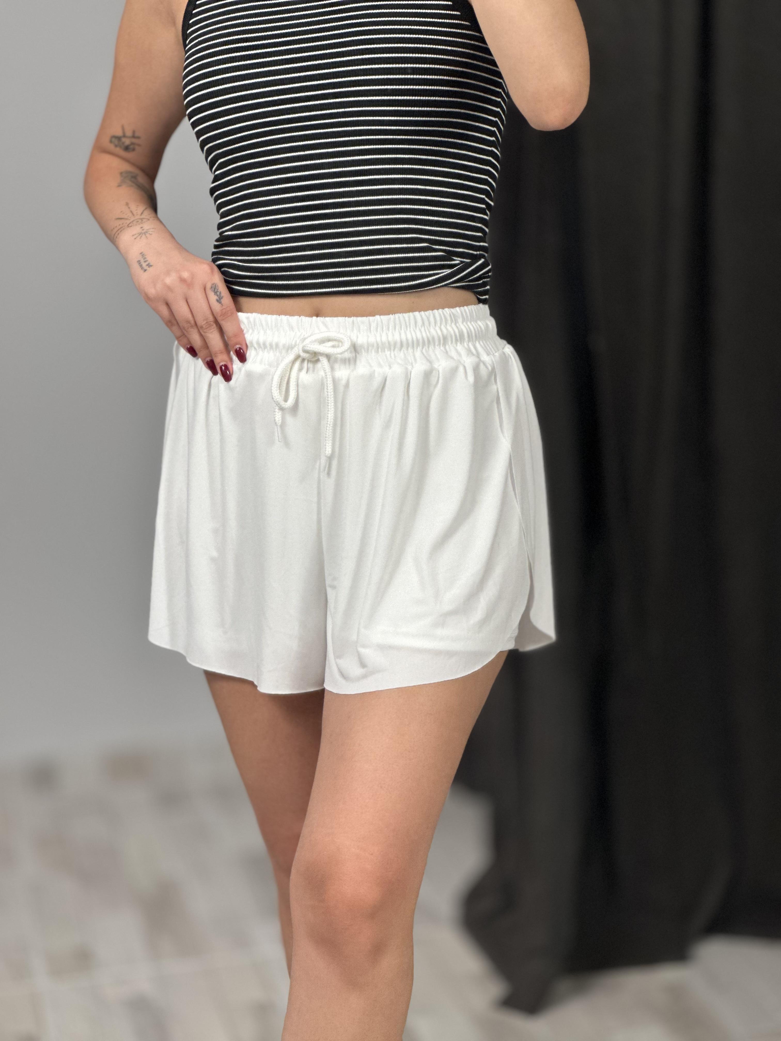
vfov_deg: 25.3
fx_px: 2316
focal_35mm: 77
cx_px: 390
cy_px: 520
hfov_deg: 19.1
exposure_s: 1/100
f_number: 2.8
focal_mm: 9
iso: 160
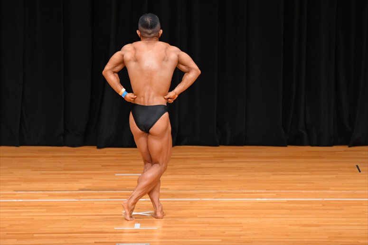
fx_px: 2912
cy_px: 122
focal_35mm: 285
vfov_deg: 4.8
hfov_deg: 7.2
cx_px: 184
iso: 4000
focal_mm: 190
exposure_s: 1/400
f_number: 5.6
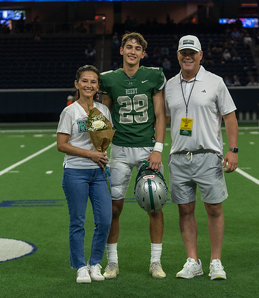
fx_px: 988
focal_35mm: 108
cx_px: 161
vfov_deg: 17.2
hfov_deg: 14.9
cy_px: 142
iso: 1000
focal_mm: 70
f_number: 2.8
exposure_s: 1/320
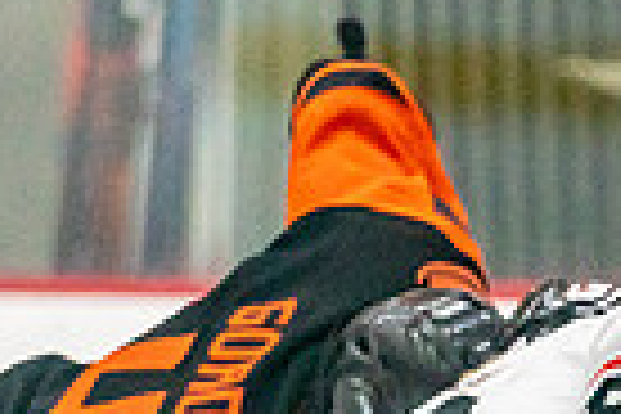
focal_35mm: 1220
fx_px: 21043
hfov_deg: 1.7
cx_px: 372
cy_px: 858
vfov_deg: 1.1
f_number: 2.8
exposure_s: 1/1250
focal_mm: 200
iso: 3200
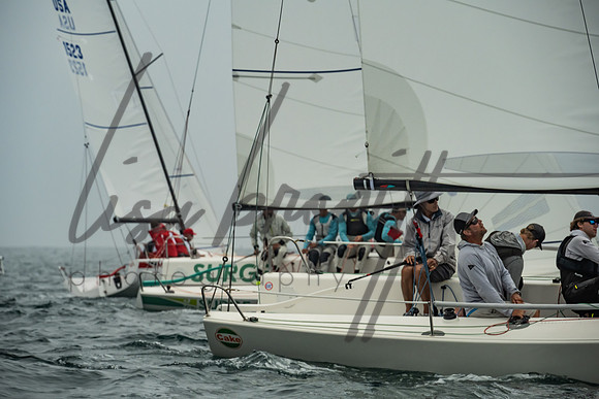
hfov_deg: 10.1
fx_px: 3386
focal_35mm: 203
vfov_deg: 6.8
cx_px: 300
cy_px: 200
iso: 800
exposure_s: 1/3200
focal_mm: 200
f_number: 9
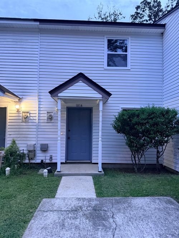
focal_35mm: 24
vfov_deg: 71.6
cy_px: 119
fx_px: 166
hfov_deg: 56.8
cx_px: 90
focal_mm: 6.76
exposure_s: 1/40
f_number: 1.78
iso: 800
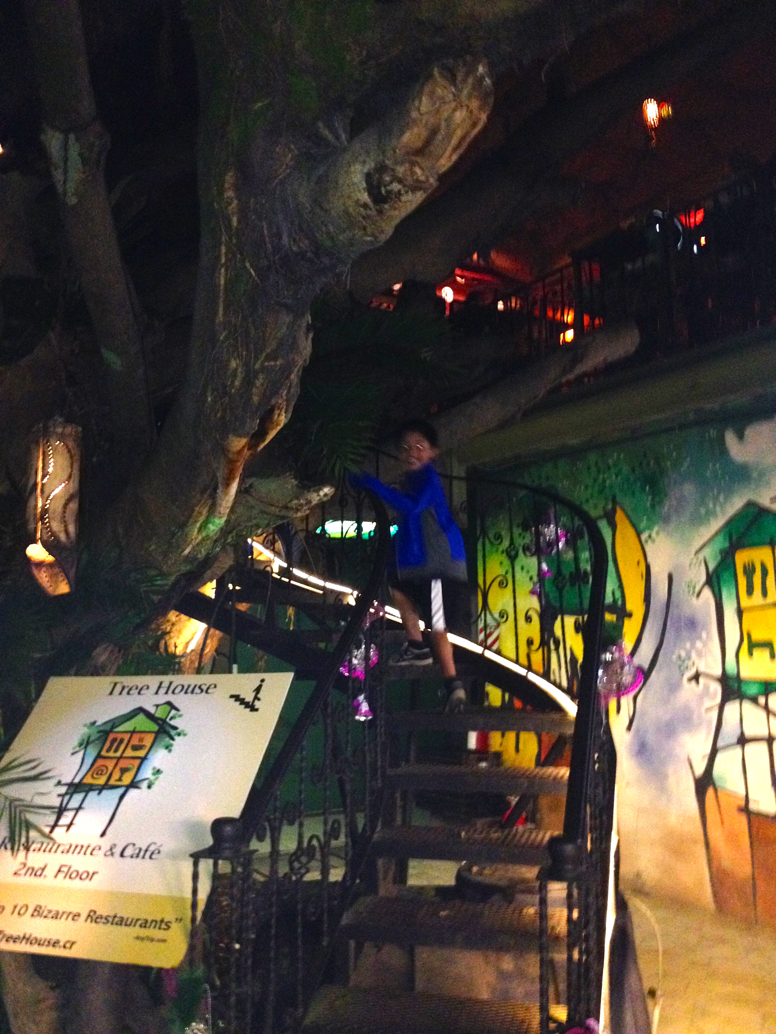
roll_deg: -1.3
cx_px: 388
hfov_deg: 40.7
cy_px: 517
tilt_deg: +8.8
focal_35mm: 35
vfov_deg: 52.6
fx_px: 1046
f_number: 2.4
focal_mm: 4.28
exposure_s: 1/16
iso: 400
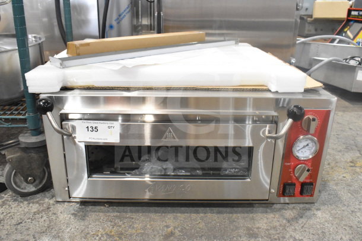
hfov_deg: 61.9
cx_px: 181
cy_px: 120
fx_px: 302
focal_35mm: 30
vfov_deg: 43.6
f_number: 8
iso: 6400
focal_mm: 20
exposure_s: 1/250
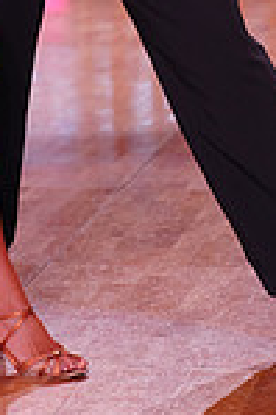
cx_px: 29
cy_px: -242
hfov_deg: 4.4
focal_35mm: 308
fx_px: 3550
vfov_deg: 6.6
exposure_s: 1/250
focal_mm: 79
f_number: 2.8
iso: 640
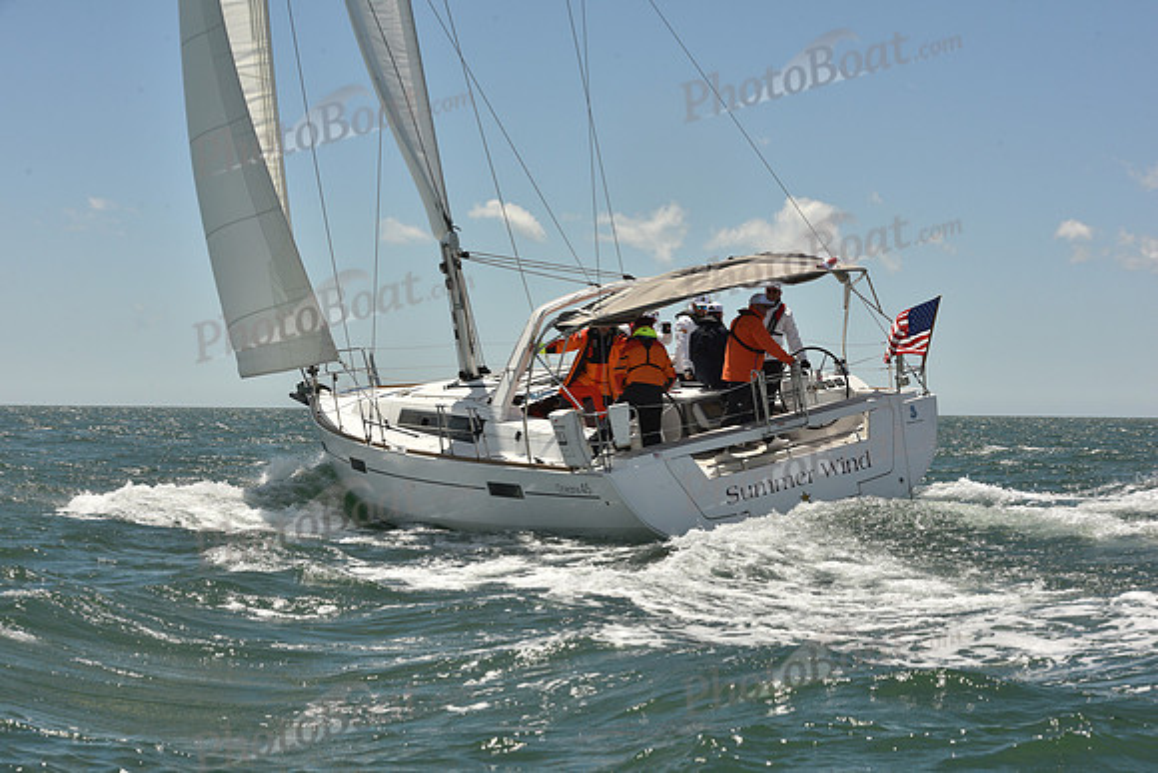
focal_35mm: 70
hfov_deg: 28.8
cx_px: 579
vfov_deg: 19.5
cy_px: 386
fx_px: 2252
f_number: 13
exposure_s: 1/800
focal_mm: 70
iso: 320
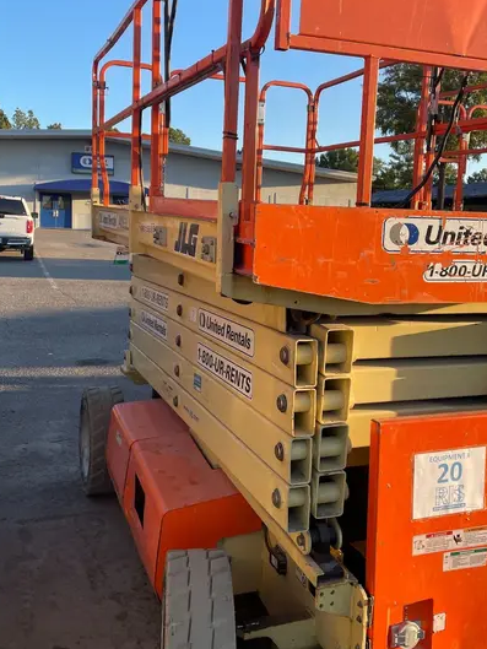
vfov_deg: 51.2
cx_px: 265
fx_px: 675
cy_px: 280
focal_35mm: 36
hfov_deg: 39.6
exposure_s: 1/744
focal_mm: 4.2
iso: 32
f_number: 1.6
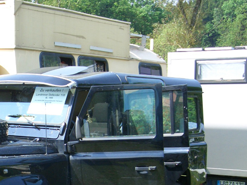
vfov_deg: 16.0
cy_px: 163
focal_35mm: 91
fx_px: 649
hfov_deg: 21.2
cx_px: 37
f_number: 5
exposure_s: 1/125
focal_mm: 8.2
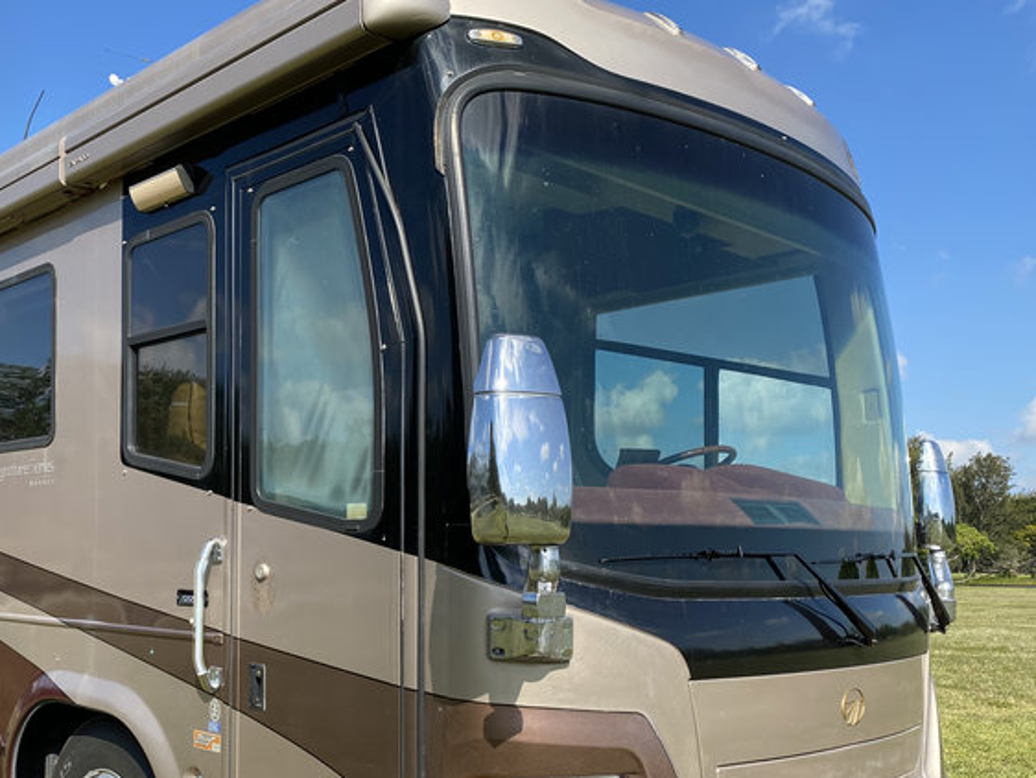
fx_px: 1108
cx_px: 319
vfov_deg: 38.2
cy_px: 524
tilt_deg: +1.4
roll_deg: -0.8
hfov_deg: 49.0
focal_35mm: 37
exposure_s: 1/1779
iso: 32
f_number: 1.8
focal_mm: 4.25
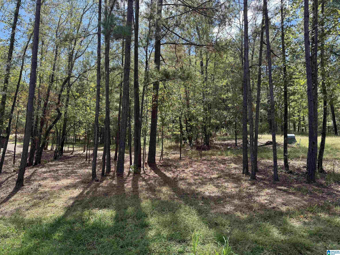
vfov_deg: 56.8
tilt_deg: +6.4
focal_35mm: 24
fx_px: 236
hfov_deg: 71.6
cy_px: 128
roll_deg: -1.2
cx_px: 170
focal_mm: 6.76
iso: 100
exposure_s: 1/955
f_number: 1.78
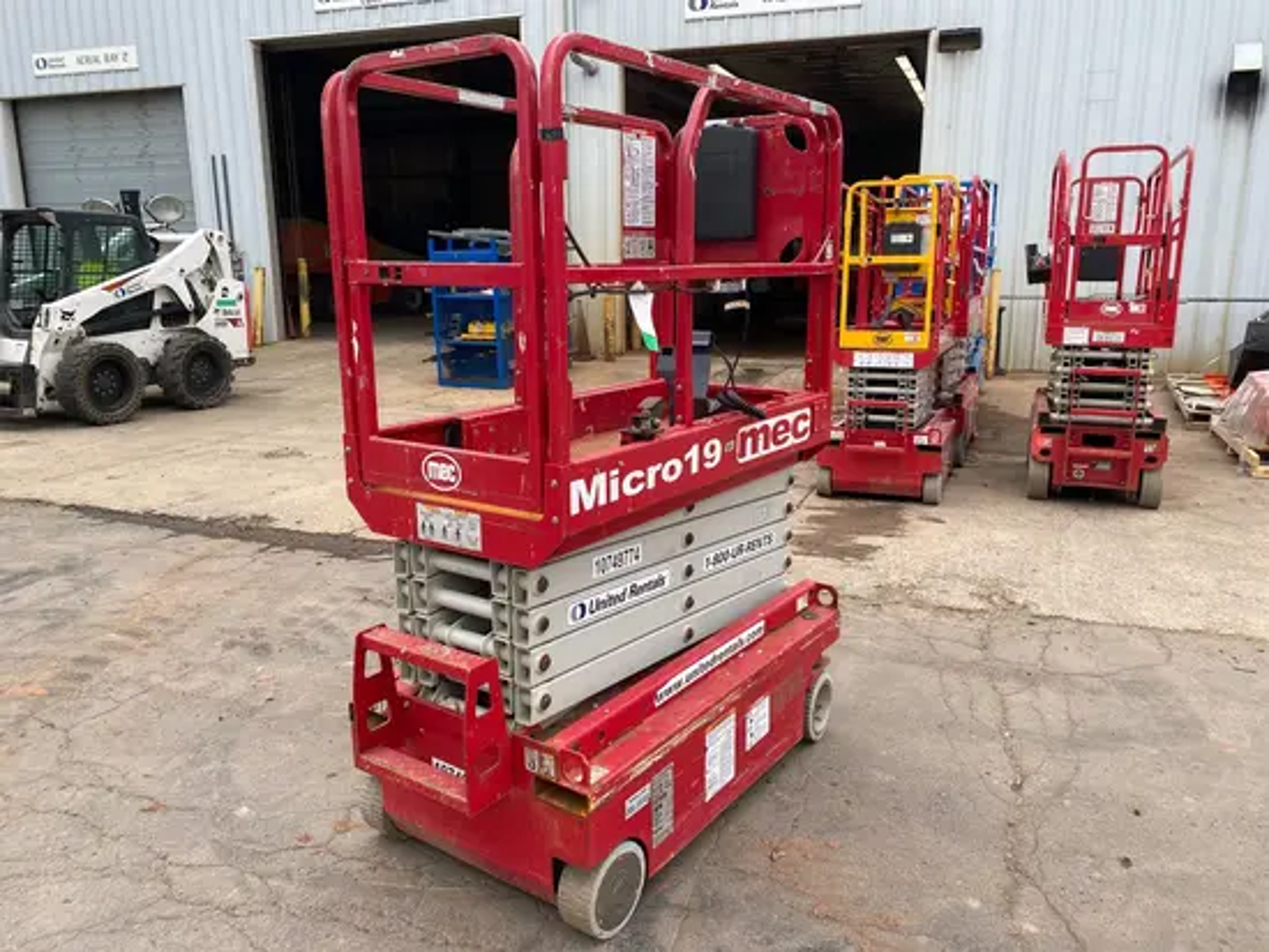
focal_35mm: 26
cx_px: 634
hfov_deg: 67.3
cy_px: 476
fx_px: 954
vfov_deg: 53.1
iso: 32
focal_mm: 4.25
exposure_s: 1/588
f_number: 1.8
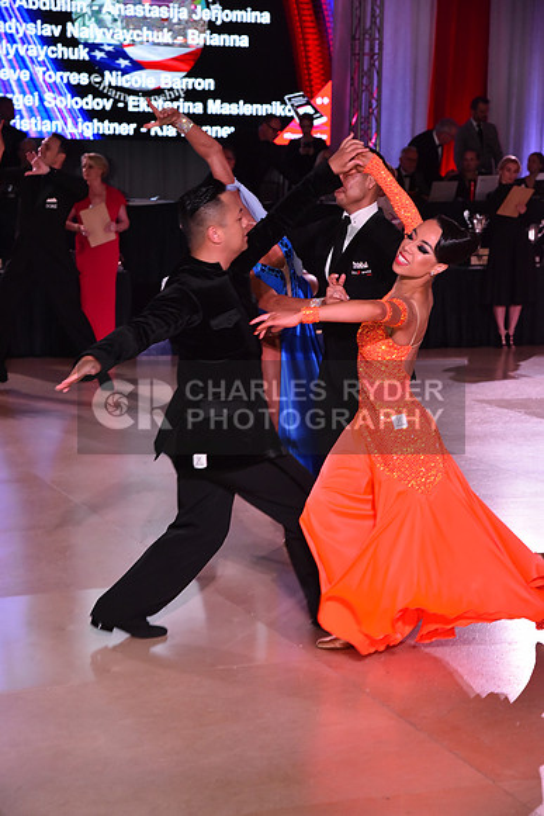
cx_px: 272
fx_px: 1948
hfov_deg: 15.9
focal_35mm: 86
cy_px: 408
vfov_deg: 23.6
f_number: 8
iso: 2500
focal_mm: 86
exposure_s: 1/320
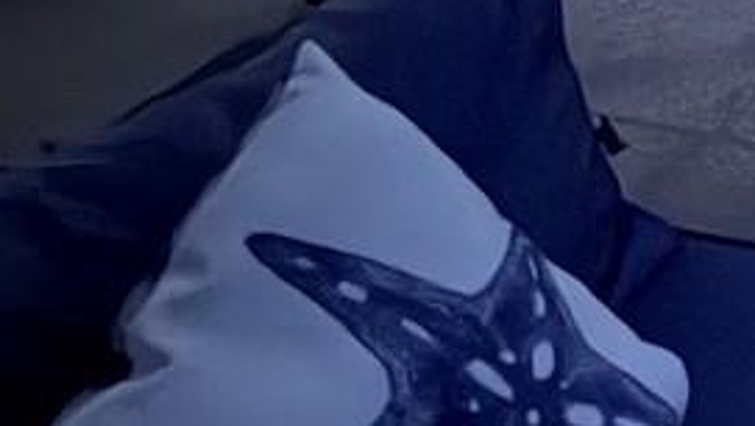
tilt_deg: -23.9
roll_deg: +2.4
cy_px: -498
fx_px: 1803
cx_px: 1978
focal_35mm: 90
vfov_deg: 11.7
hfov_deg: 13.5
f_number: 2.2
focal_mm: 2.22
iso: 5000
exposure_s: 1/4
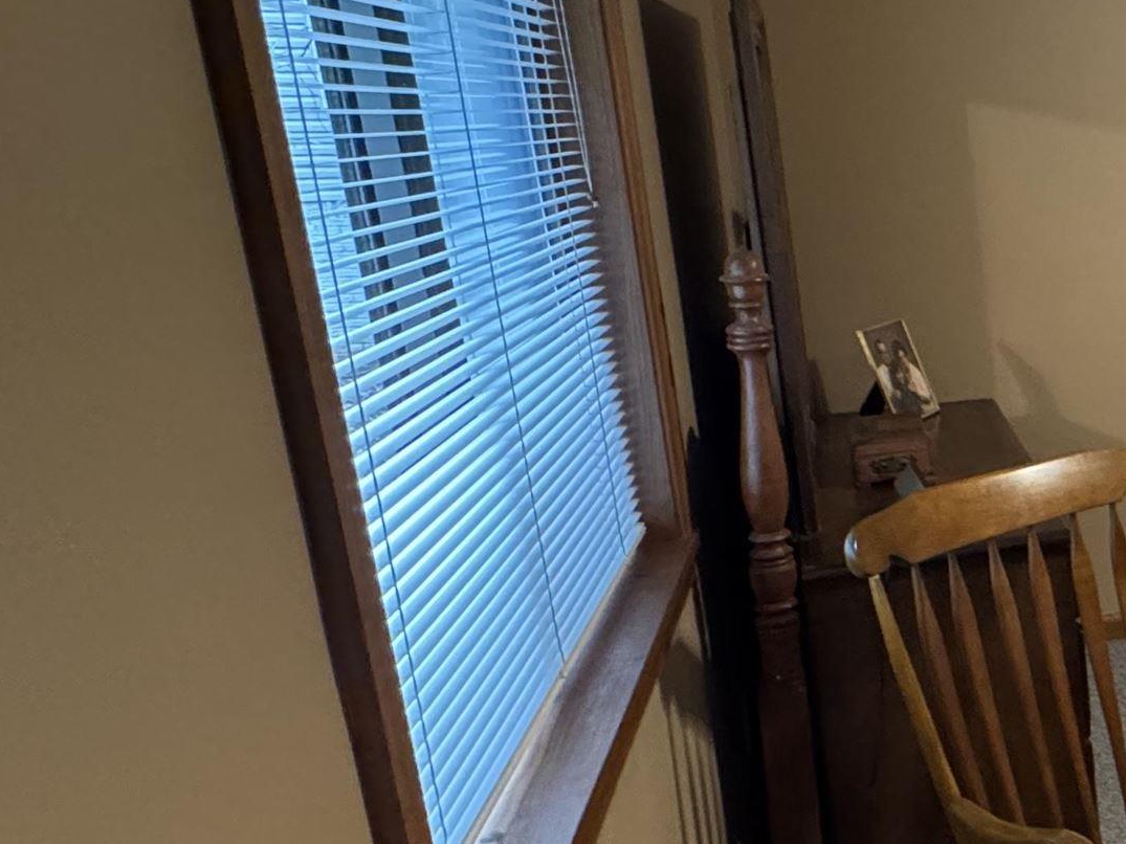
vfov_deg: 36.0
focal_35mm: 40
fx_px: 1301
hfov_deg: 33.7
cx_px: 1471
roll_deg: +0.0
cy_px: 412
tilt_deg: -14.8
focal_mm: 2.22
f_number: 2.2
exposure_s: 1/60
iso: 800
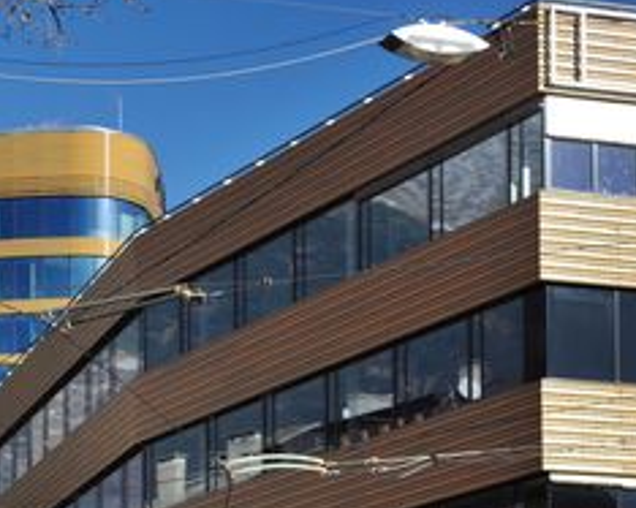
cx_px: 166
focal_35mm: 144
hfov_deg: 13.3
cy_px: 335
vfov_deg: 10.7
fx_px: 2709
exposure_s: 1/250
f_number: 6.3
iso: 200
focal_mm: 70
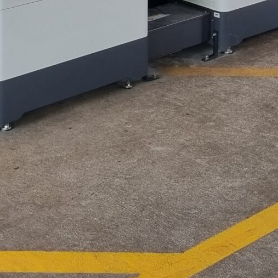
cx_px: 186
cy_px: -239
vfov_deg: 13.4
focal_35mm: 116
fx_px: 1054
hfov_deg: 15.0
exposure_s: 1/100
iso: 100
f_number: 1.8
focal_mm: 5.4
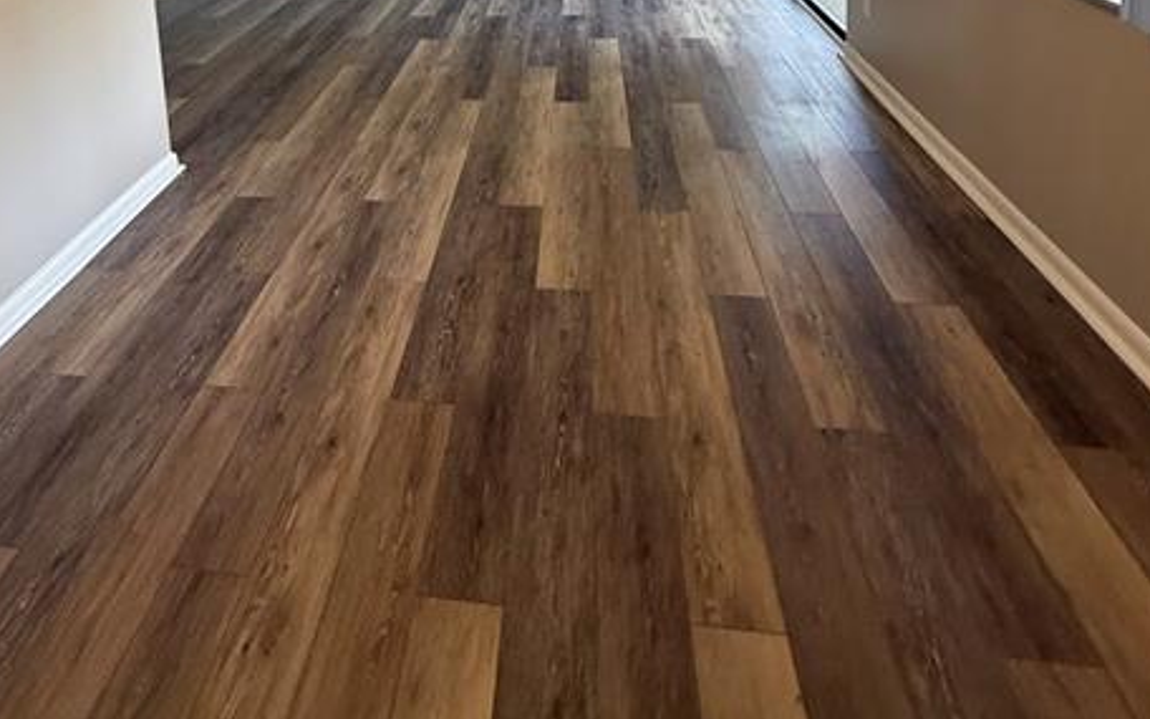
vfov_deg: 38.7
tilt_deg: -7.7
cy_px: -108
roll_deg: +2.8
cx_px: 459
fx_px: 784
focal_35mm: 25
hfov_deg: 71.8
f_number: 2.2
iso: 400
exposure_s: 1/60
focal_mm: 2.22
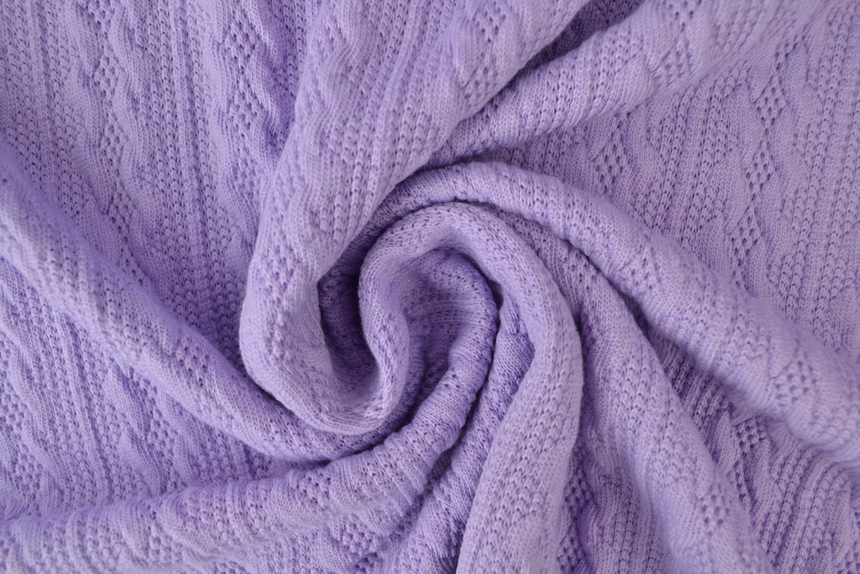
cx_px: 430
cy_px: 287
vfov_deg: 40.0
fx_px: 788
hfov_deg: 57.2
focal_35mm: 33
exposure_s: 1/40
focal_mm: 22
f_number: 5.6
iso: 100
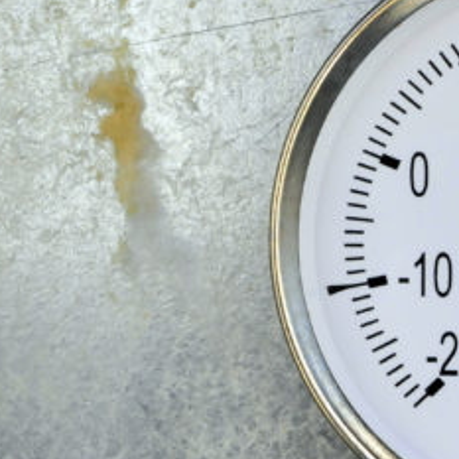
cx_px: 585
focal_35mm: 193
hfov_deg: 8.9
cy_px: 242
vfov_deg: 9.1
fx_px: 2895
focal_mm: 46
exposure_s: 1/800
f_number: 8
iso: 800
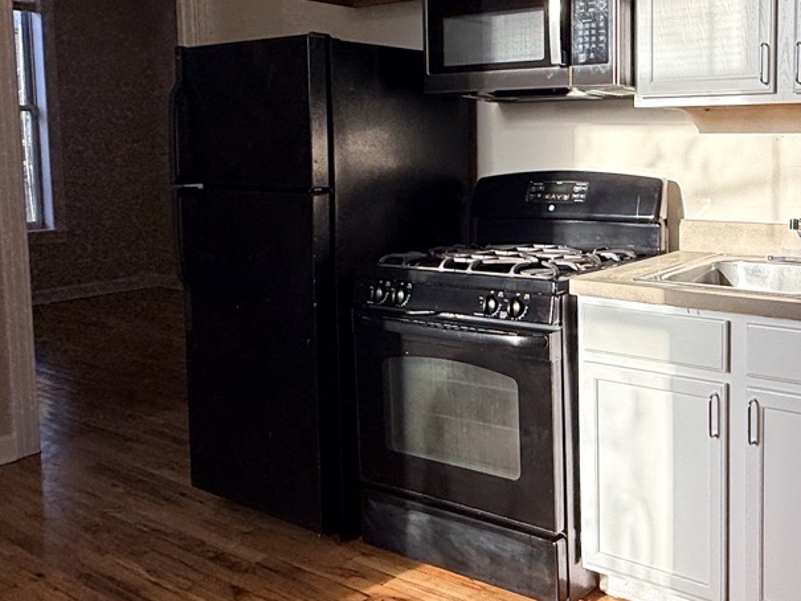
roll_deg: -0.4
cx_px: 596
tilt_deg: -2.7
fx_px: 856
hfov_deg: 48.3
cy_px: 213
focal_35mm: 37
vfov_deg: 38.3
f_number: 2.2
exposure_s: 1/479
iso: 64
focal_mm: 2.22
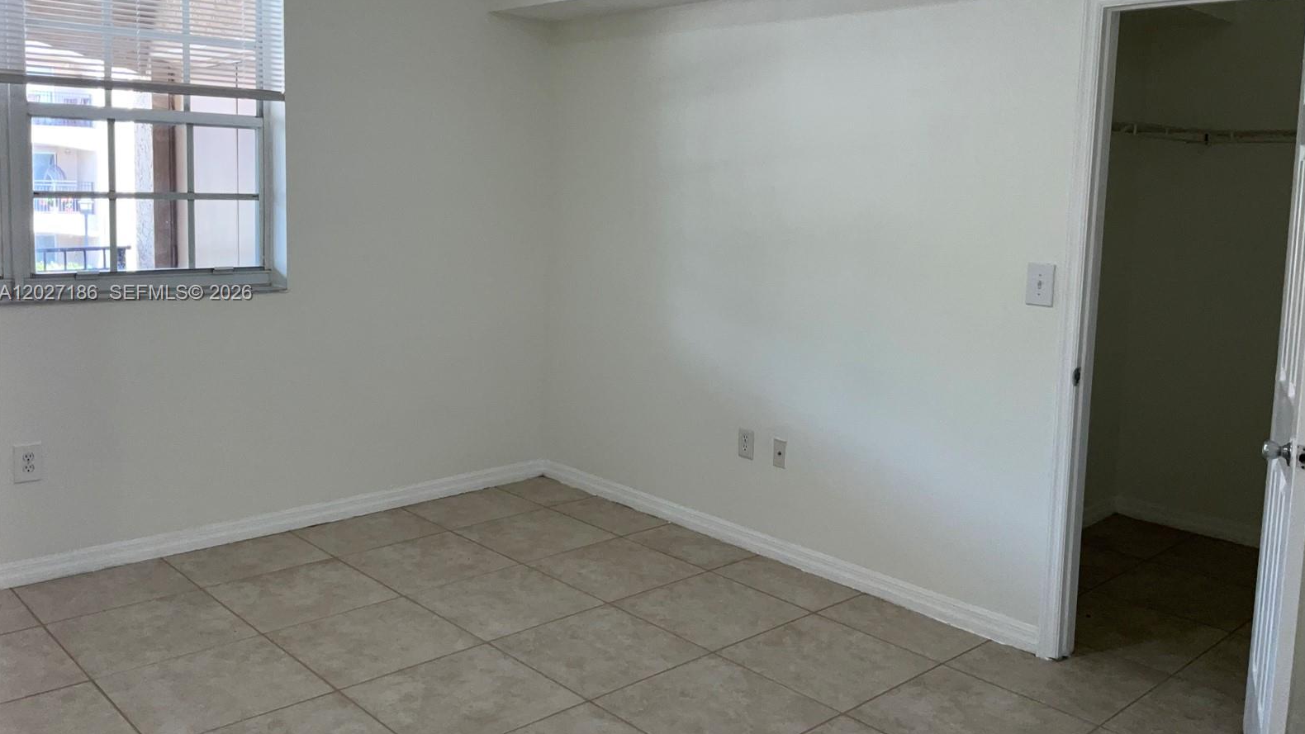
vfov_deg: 36.6
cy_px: 294
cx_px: 656
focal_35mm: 32
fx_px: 1107
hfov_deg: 61.0
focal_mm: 3
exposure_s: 1/60
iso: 20
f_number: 1.8
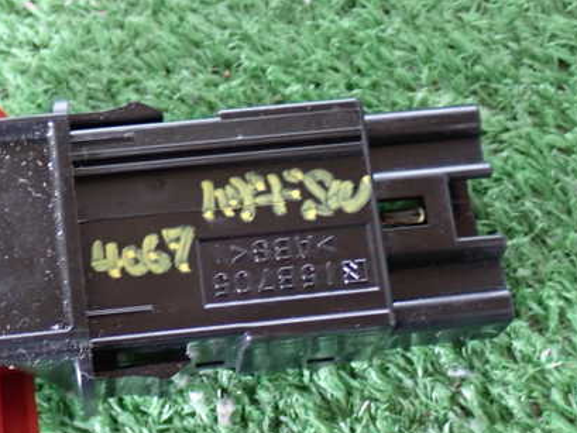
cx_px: 230
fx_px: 1417
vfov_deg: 17.4
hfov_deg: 23.0
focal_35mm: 85
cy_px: 271
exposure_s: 1/15
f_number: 3.5
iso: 1000
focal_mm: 10.35
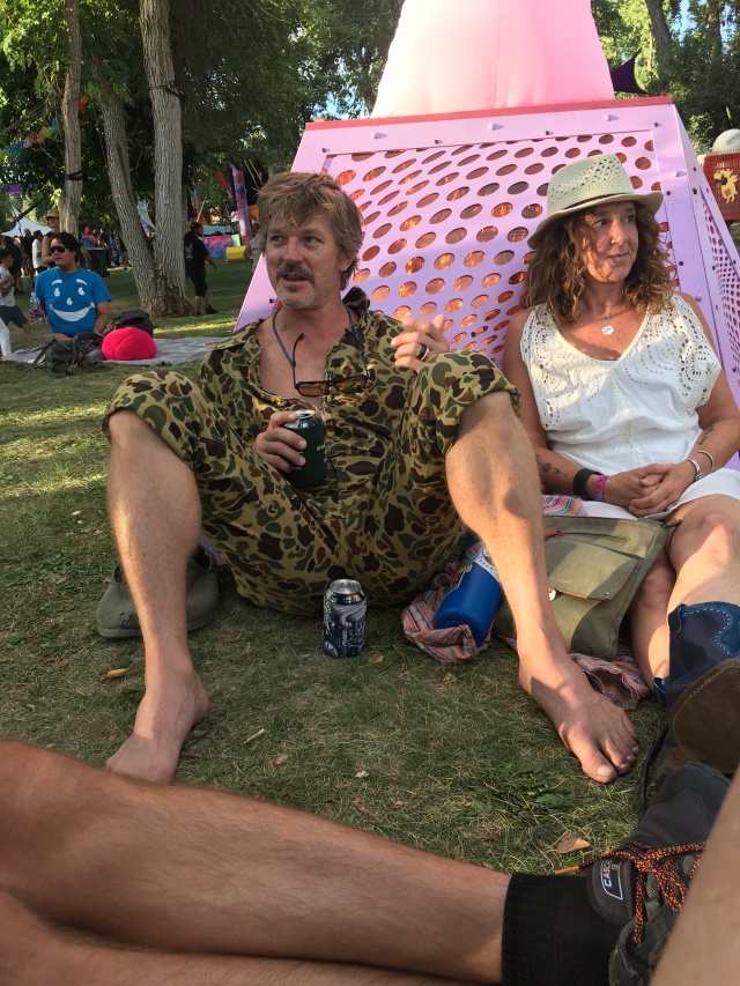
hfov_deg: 48.2
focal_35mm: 29
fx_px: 826
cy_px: 493
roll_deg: +5.0
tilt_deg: -16.9
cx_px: 370
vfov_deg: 61.7
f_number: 2.2
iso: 25
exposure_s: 1/121
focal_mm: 4.15
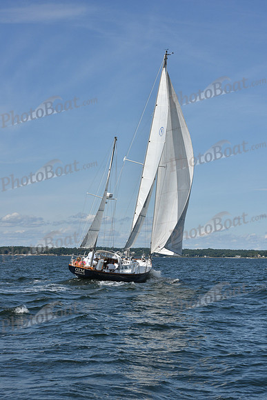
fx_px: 778
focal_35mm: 70
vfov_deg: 28.8
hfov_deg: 19.5
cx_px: 134
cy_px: 200
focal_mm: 70
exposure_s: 1/1000
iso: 320
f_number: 11
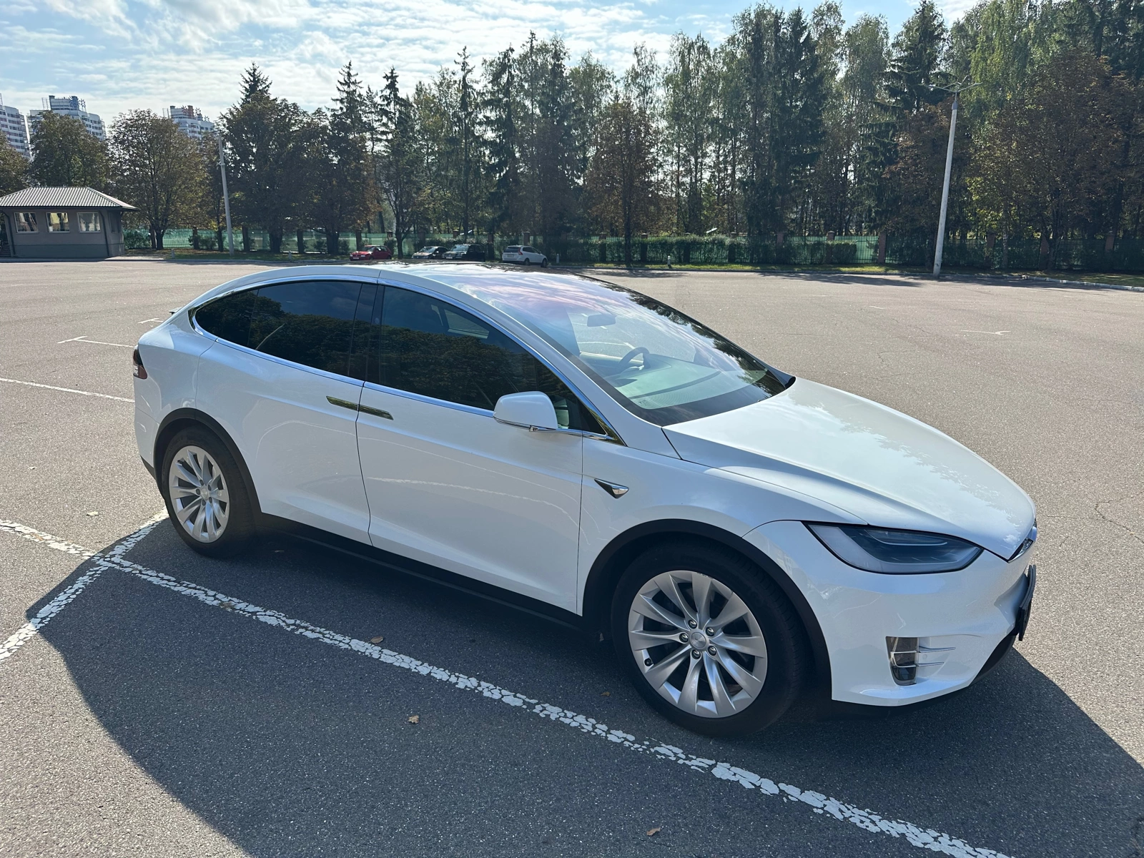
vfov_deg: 56.8
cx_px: 572
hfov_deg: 71.6
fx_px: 793
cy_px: 429
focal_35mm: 24
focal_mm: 6.86
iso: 80
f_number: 1.78
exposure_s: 1/4016
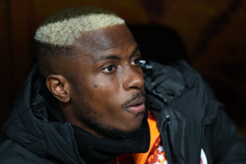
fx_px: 1326
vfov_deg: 7.1
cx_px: 123
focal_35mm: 194
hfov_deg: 10.6
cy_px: 82
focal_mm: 194
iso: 2000
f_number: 3.5
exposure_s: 1/250
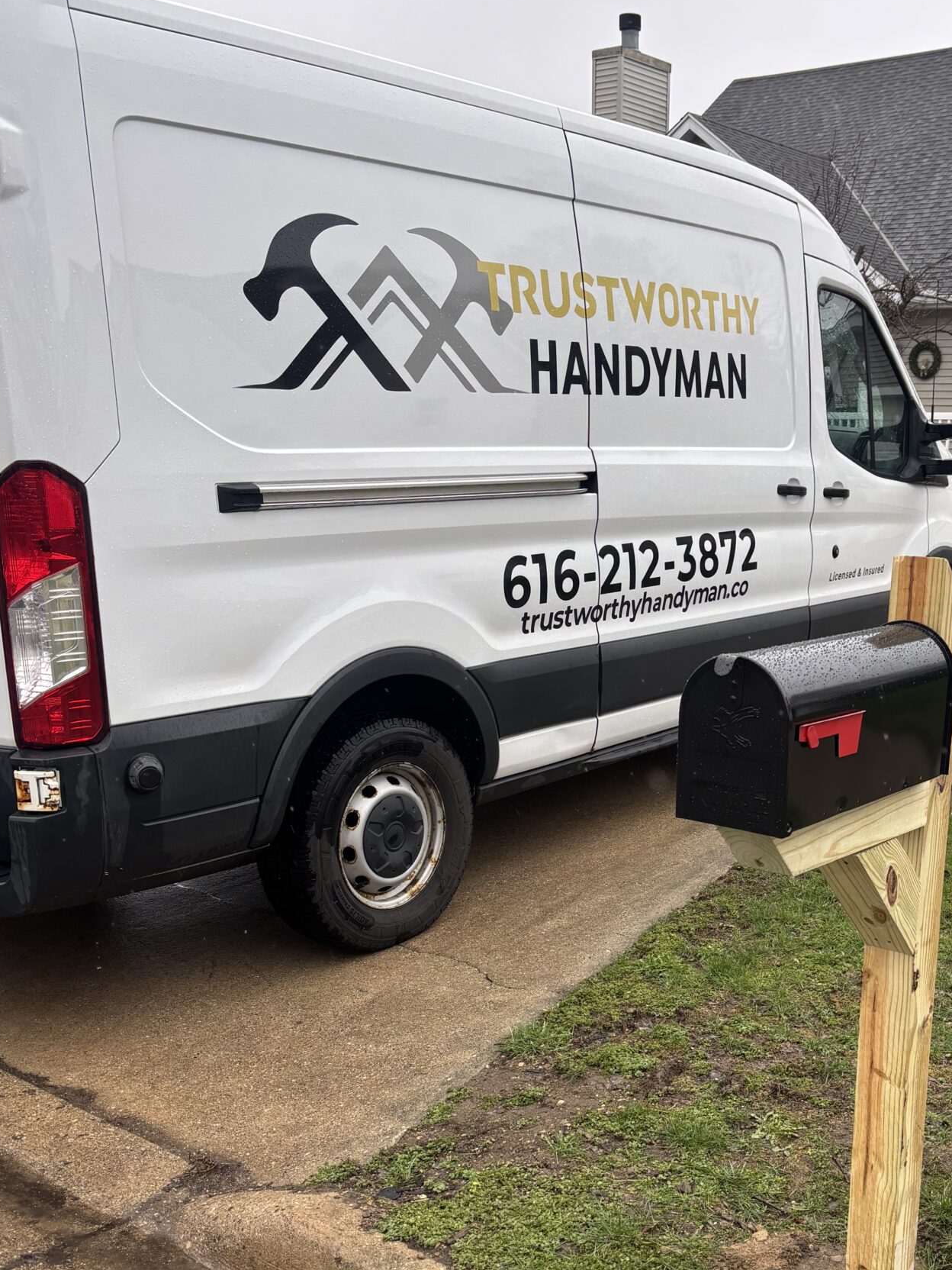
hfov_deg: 35.4
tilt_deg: -15.5
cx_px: 683
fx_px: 1467
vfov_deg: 45.9
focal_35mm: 40
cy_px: 868
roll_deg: -1.3
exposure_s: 1/421
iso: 50
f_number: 1.6
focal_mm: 5.96
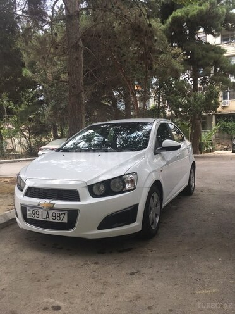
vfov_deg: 61.7
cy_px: 157
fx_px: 262
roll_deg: +1.2
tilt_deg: -4.3
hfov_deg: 48.2
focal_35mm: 29
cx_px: 118
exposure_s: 1/420
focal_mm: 4.15
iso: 25
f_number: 2.2
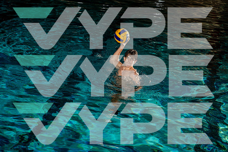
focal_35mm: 70
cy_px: 76
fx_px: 443
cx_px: 114
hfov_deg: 28.8
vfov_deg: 19.5
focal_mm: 70
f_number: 4
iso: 100
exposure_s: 1/250
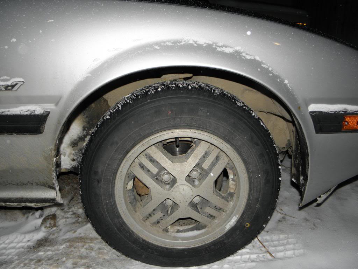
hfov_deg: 63.4
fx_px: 290
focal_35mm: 28
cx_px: 179
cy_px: 134
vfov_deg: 49.7
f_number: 3.5
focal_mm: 5
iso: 100
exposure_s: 1/30
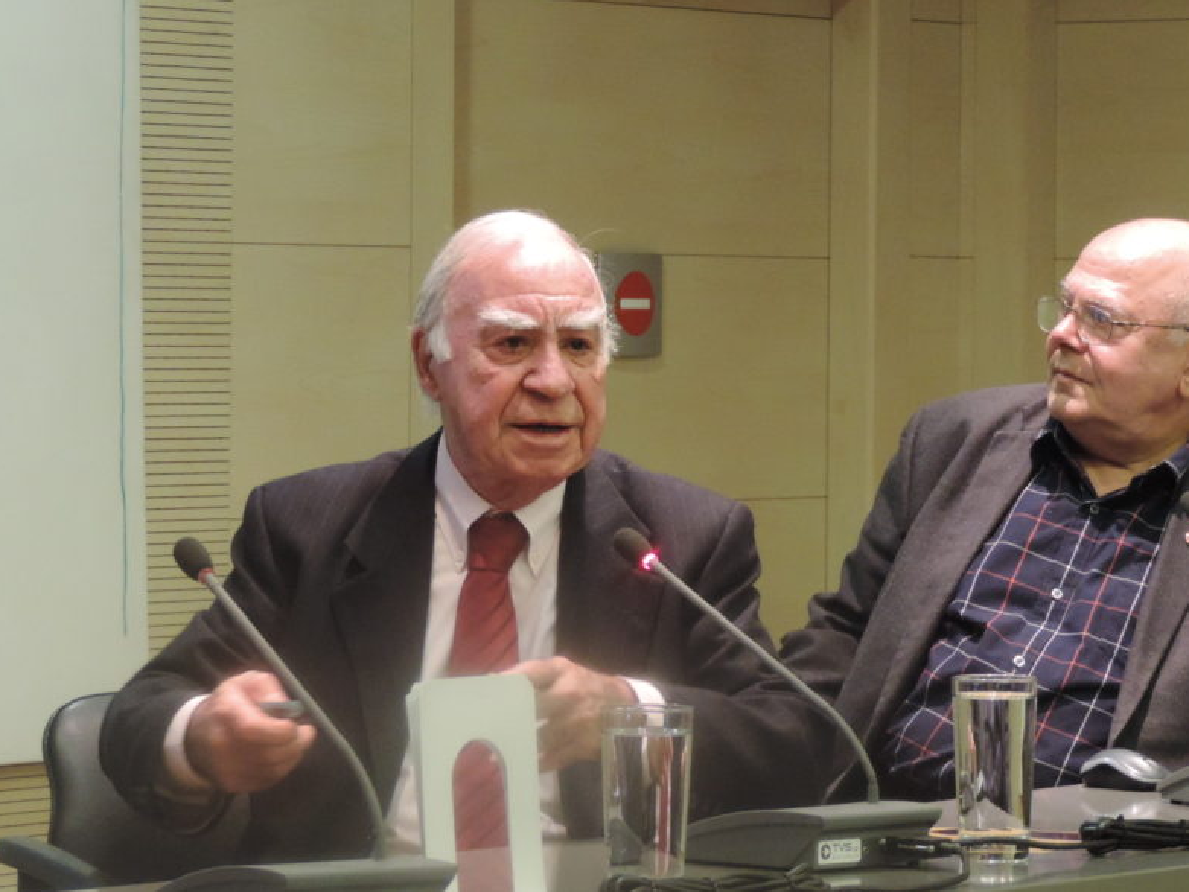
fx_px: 6081
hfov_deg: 11.2
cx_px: 674
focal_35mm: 177
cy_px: 400
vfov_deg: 8.4
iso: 800
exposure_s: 1/20
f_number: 4.3
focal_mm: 24
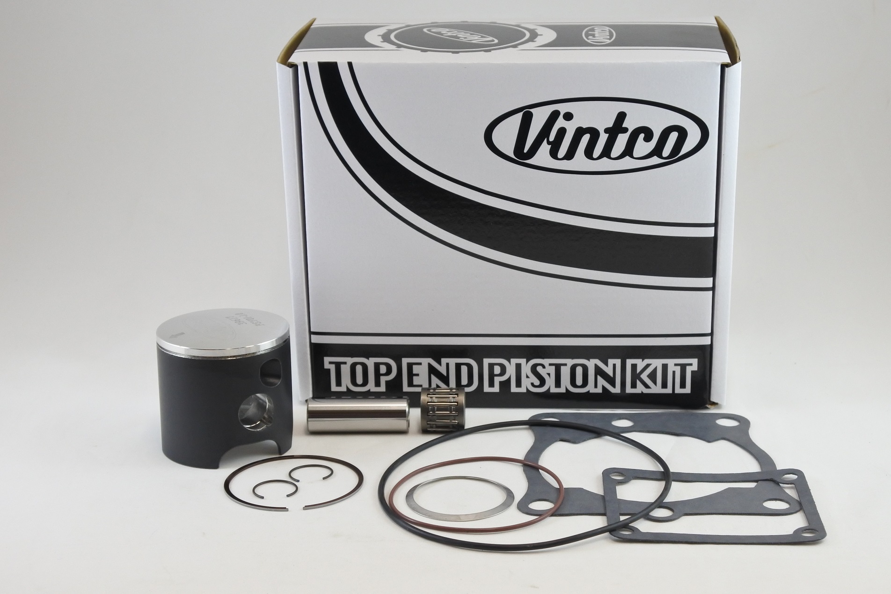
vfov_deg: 24.6
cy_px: 297
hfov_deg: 36.2
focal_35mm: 55
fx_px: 1361
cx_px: 446
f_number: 4.8
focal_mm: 20.6
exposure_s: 1/125
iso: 500
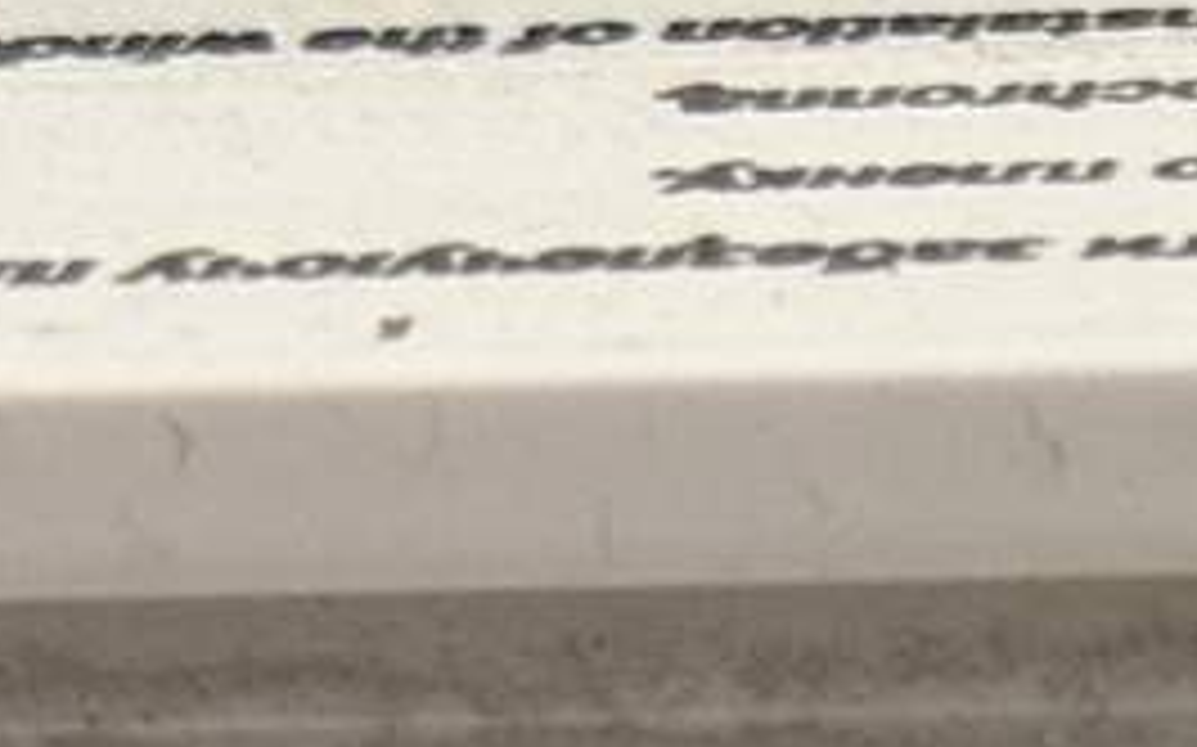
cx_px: 2376
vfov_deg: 4.2
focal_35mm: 306
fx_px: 9978
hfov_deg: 6.7
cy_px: 1953
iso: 100
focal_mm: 6.76
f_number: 1.78
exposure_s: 1/50
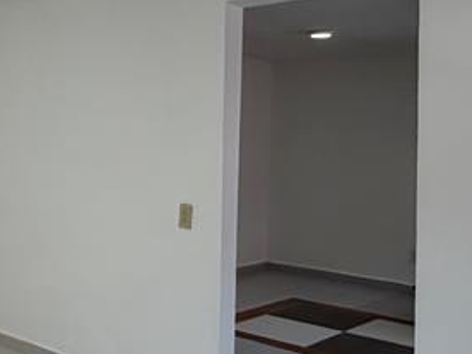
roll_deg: -1.5
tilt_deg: +1.1
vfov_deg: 27.9
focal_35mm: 52
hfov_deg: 33.9
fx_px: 709
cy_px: 121
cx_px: 10
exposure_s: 1/120
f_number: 2.2
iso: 125
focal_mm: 2.22
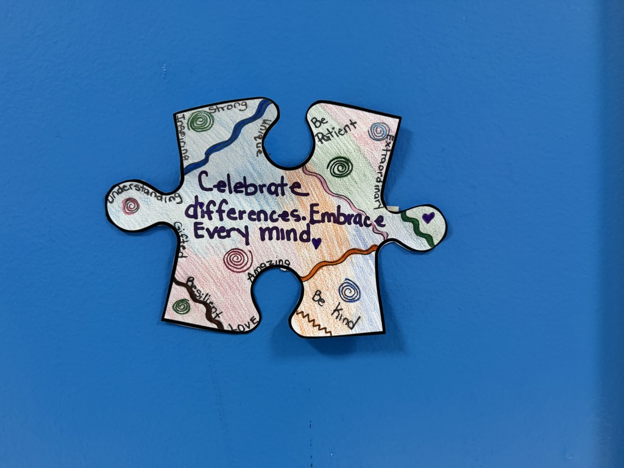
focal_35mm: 24
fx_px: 433
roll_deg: +1.5
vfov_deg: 56.8
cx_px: 312
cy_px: 234
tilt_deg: -3.1
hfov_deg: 71.6
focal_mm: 6.76
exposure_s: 1/60
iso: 500
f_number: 1.78
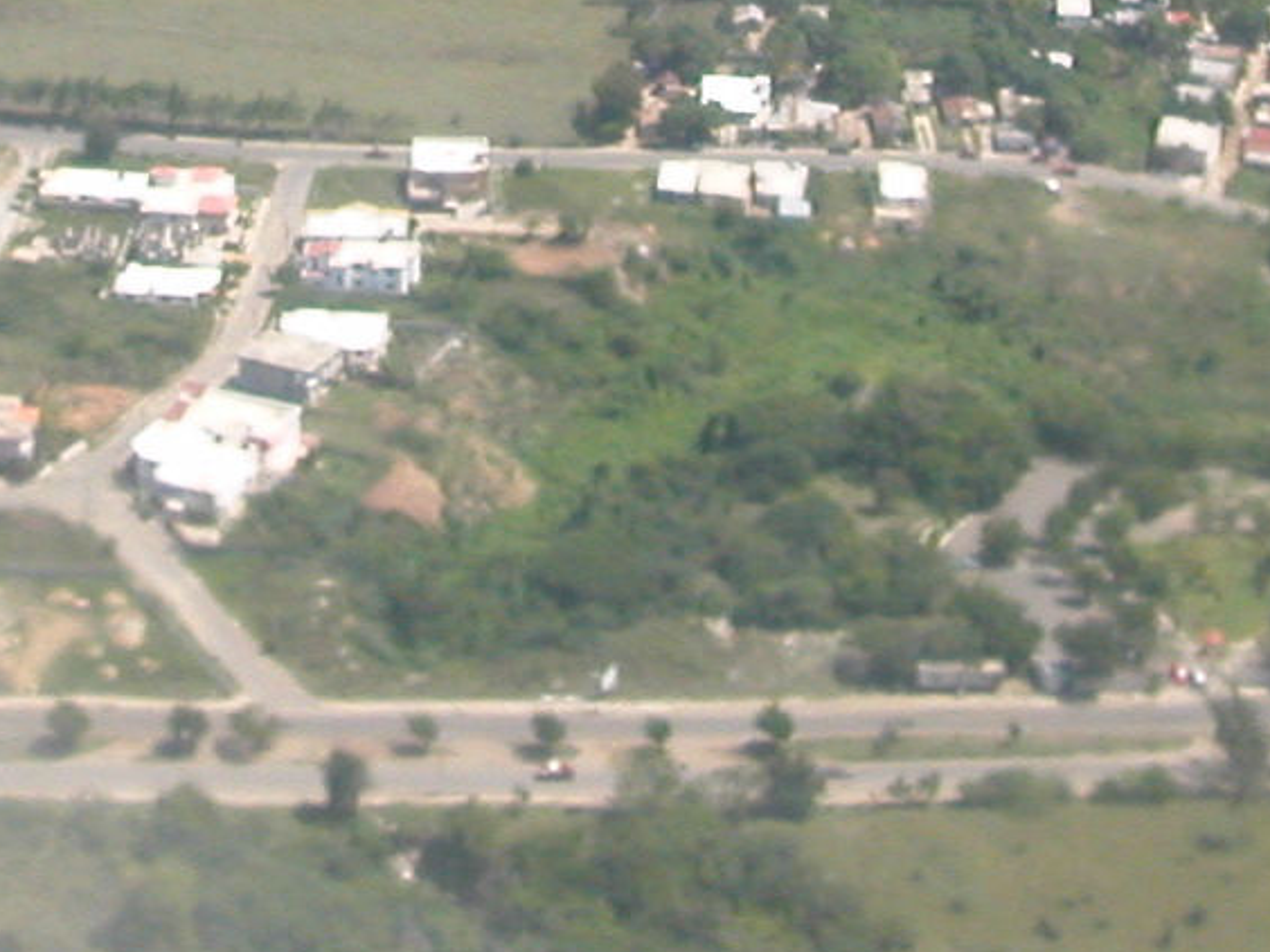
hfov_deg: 18.7
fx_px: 3852
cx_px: 450
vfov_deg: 13.6
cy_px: -295
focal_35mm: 105
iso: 100
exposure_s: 1/965
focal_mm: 5.6
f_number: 2.7
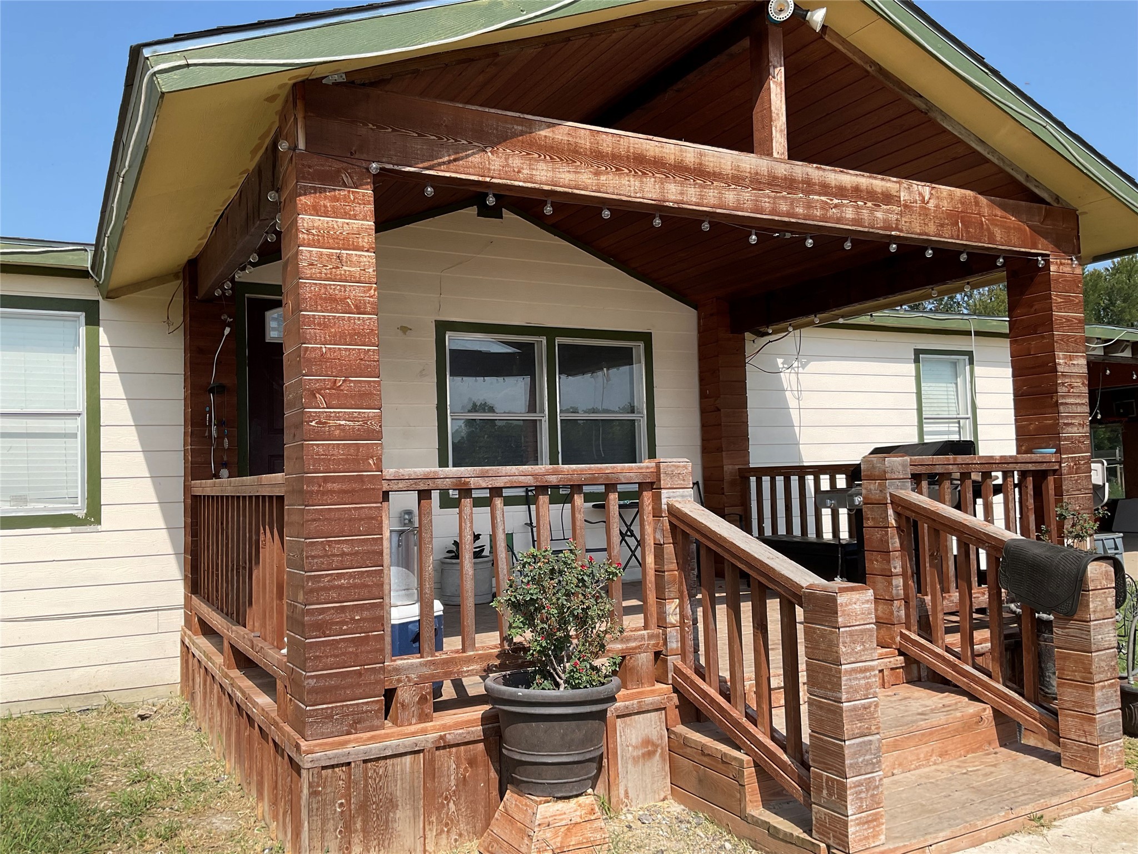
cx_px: 569
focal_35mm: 29
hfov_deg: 61.7
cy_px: 427
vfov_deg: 48.2
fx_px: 953
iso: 16
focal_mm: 3
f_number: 1.8
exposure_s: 1/1279
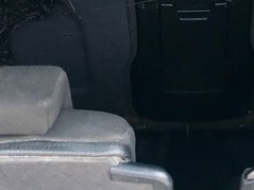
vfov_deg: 17.1
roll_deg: +1.3
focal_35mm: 80
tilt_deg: -13.4
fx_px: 587
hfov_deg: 24.3
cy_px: -72
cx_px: 172
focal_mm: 4.15
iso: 25
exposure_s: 1/33
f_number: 2.2
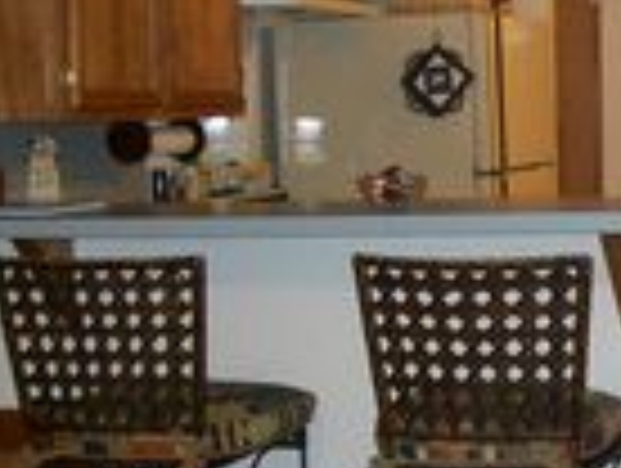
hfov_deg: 19.3
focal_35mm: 96
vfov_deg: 15.4
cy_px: 216
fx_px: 1725
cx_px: 738
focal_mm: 6
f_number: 2.7
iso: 160
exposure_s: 1/60
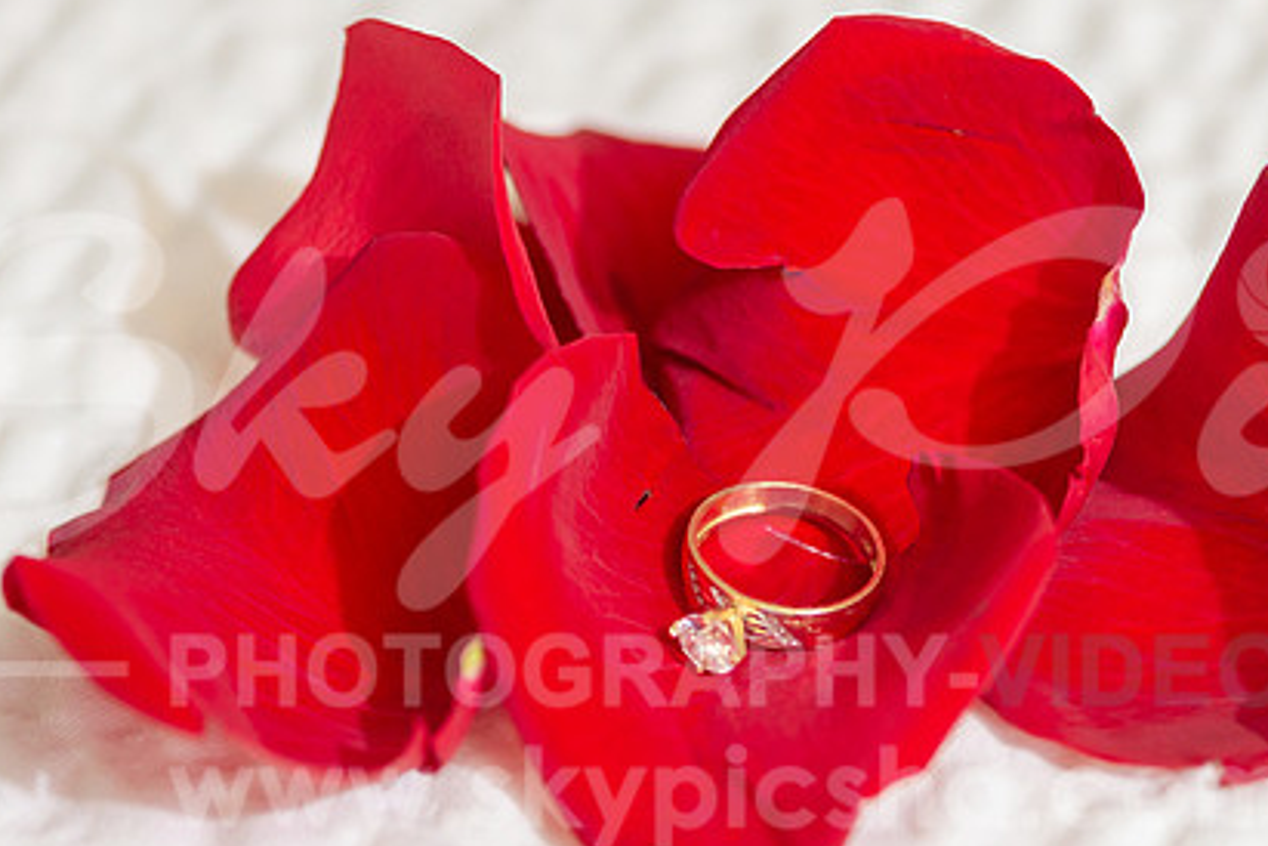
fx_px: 6093
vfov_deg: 7.9
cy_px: 616
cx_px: 795
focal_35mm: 173
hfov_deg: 11.9
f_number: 5
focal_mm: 105
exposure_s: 1/125
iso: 800
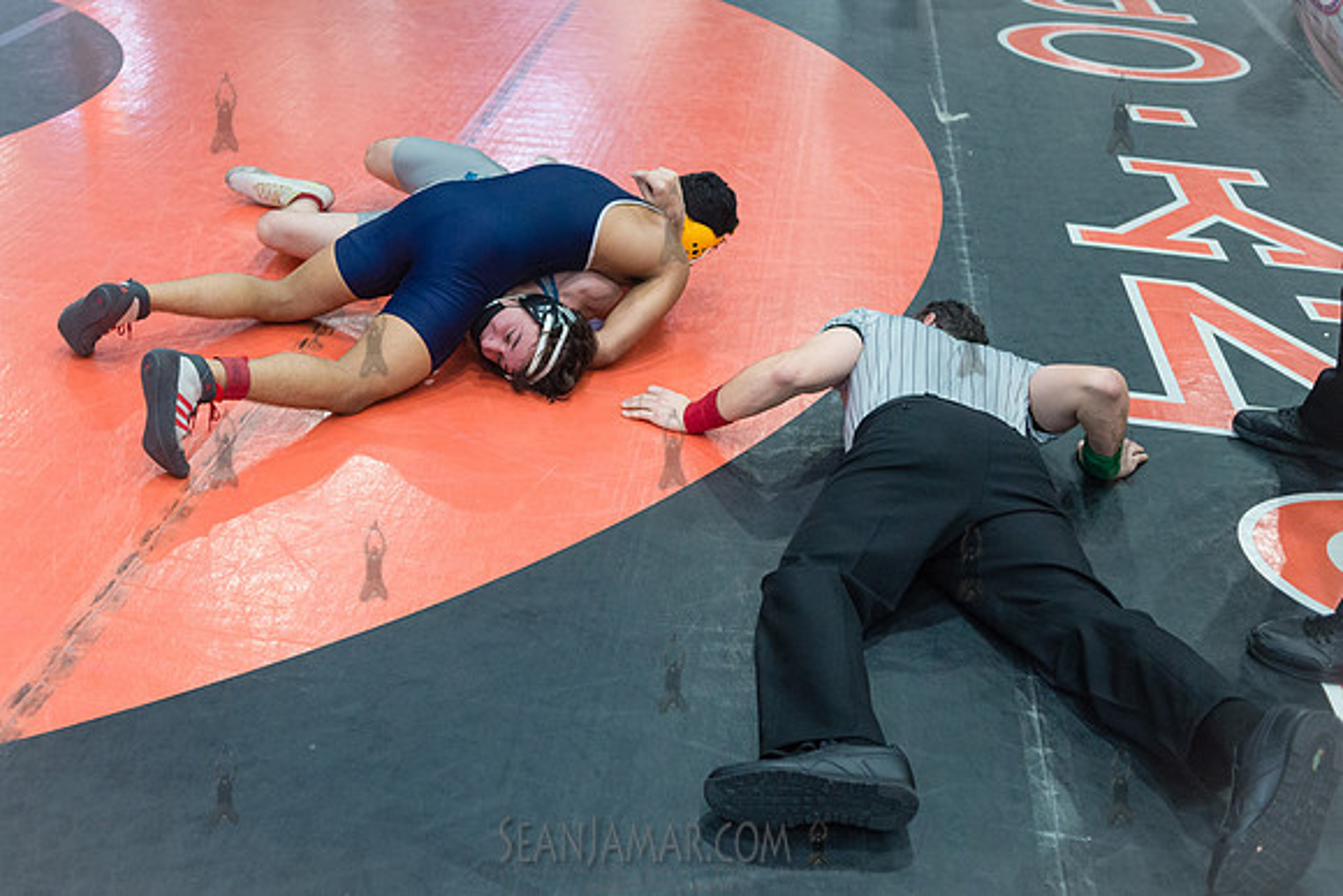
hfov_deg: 44.3
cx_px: 570
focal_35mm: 44
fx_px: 1645
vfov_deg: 30.5
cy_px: 429
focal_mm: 35
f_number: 3.2
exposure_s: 1/250
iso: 4000
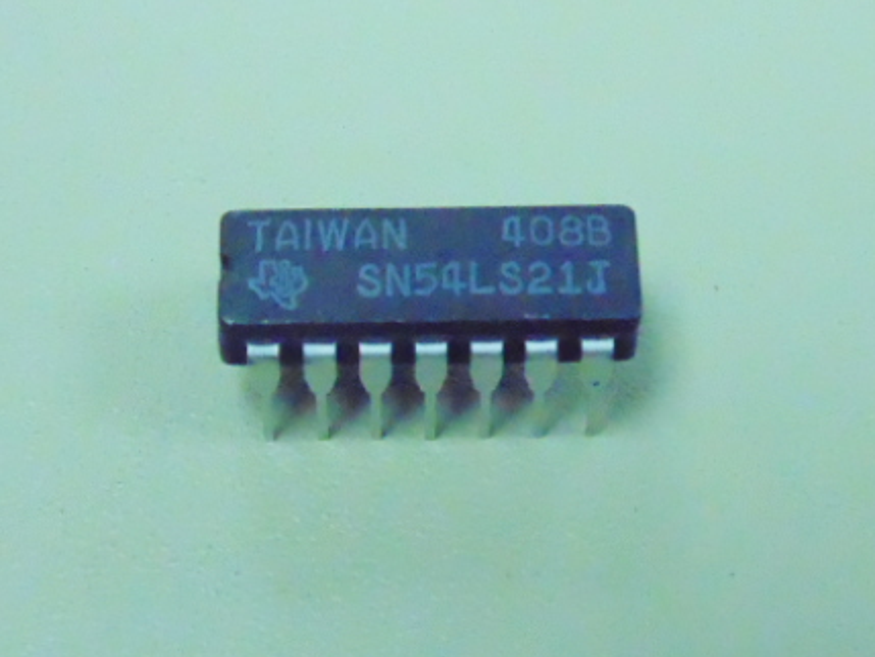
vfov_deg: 15.2
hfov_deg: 20.2
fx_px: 2453
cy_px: 261
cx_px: 432
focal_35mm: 97
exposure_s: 1/500
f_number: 4.1
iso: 3200
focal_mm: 11.7
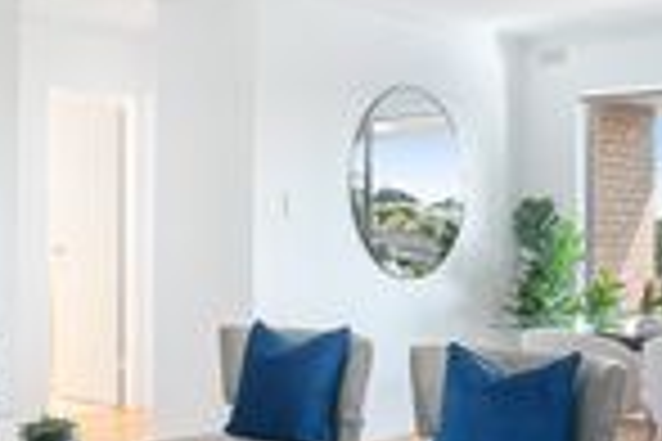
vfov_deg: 26.5
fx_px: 938
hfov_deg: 38.6
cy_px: 245
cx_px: 243
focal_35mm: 51
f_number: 10
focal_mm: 16
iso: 125
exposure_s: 1/1.67
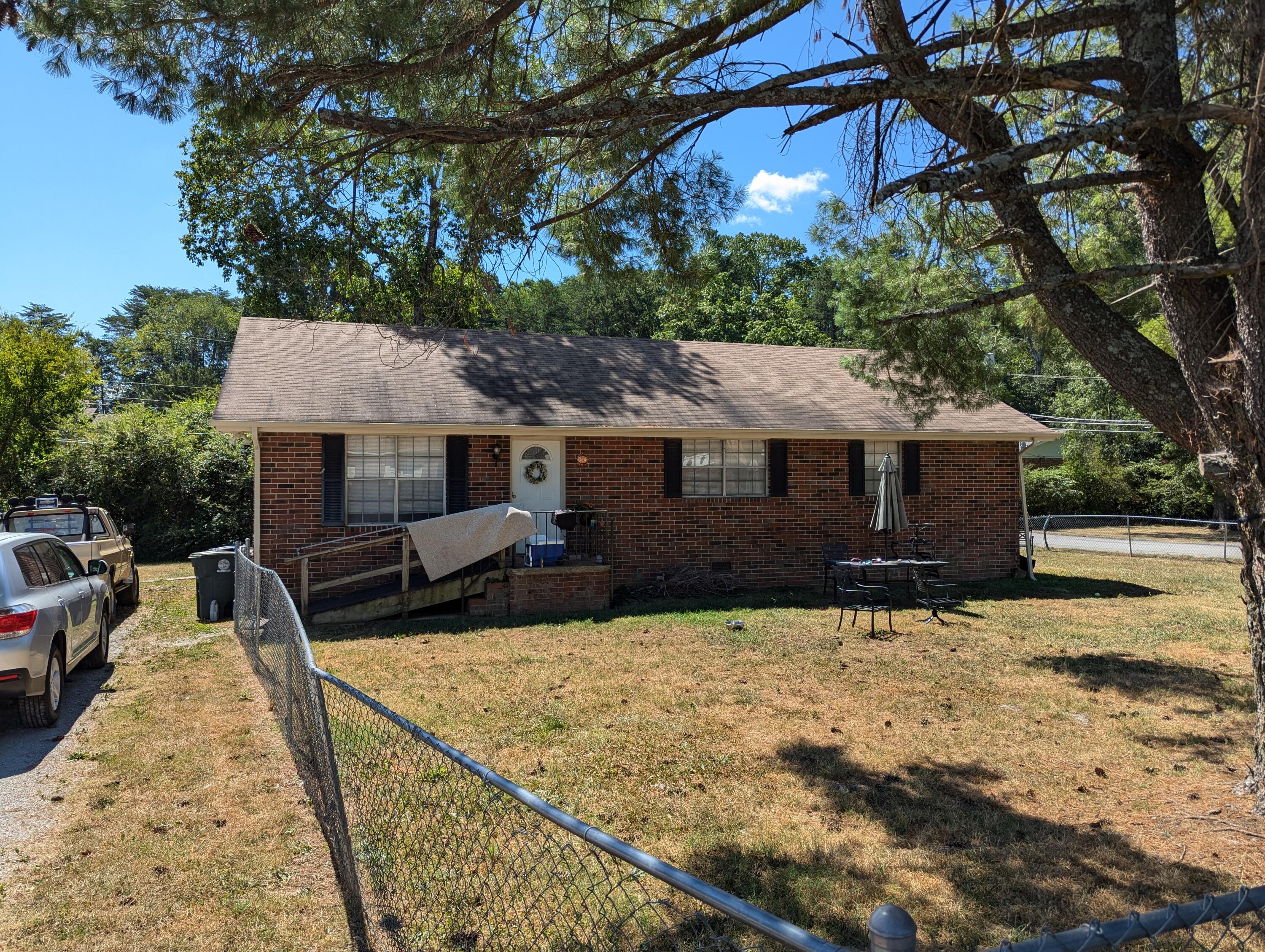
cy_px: 476
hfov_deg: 71.5
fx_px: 878
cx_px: 632
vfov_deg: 56.9
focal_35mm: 24
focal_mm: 6.81
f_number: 1.85
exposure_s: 1/1258
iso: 37
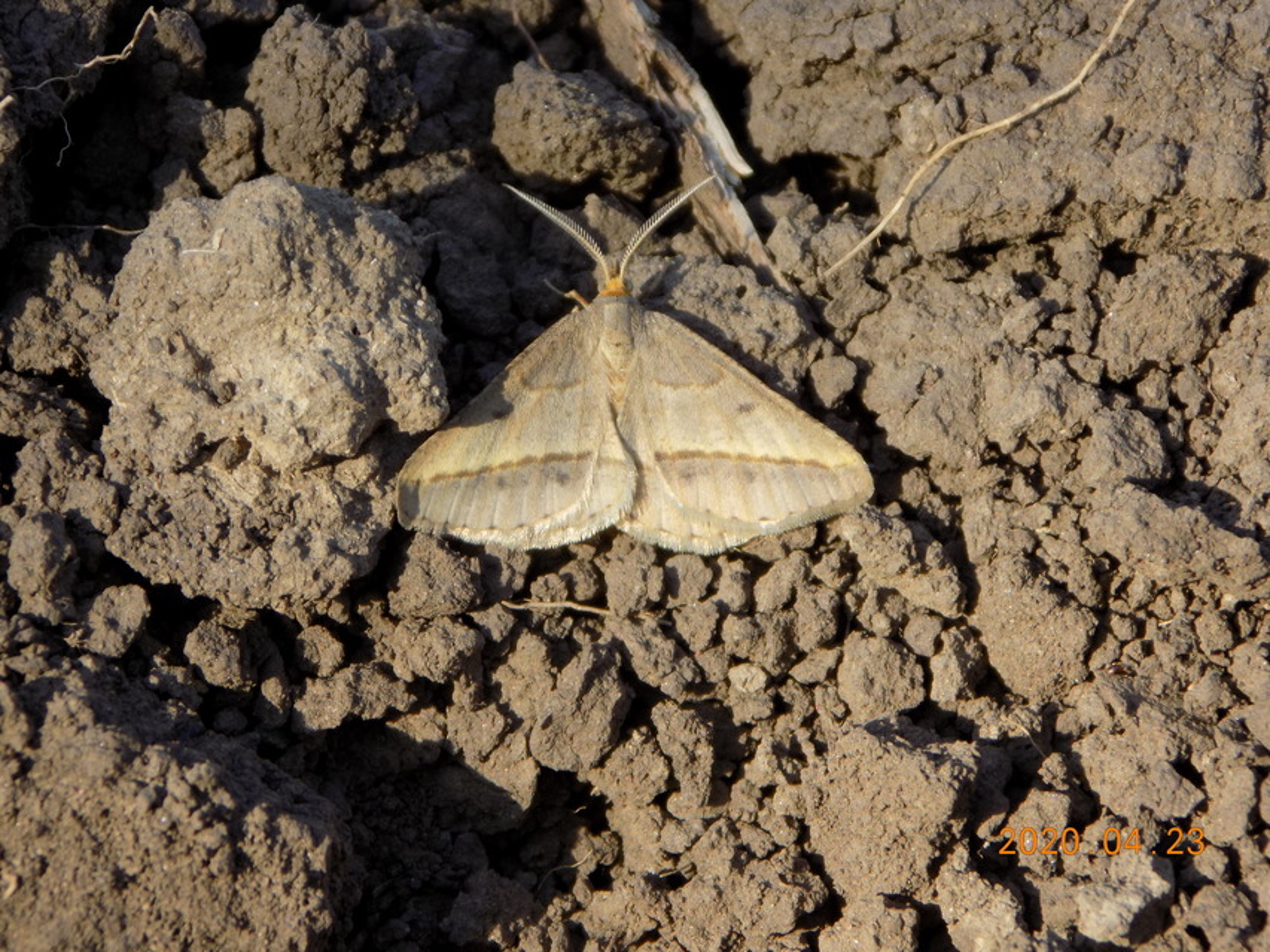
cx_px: 635
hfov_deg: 9.1
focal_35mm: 217
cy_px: 476
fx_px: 7962
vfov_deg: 6.8
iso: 80
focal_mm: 38.6
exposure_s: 1/125
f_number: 5.5
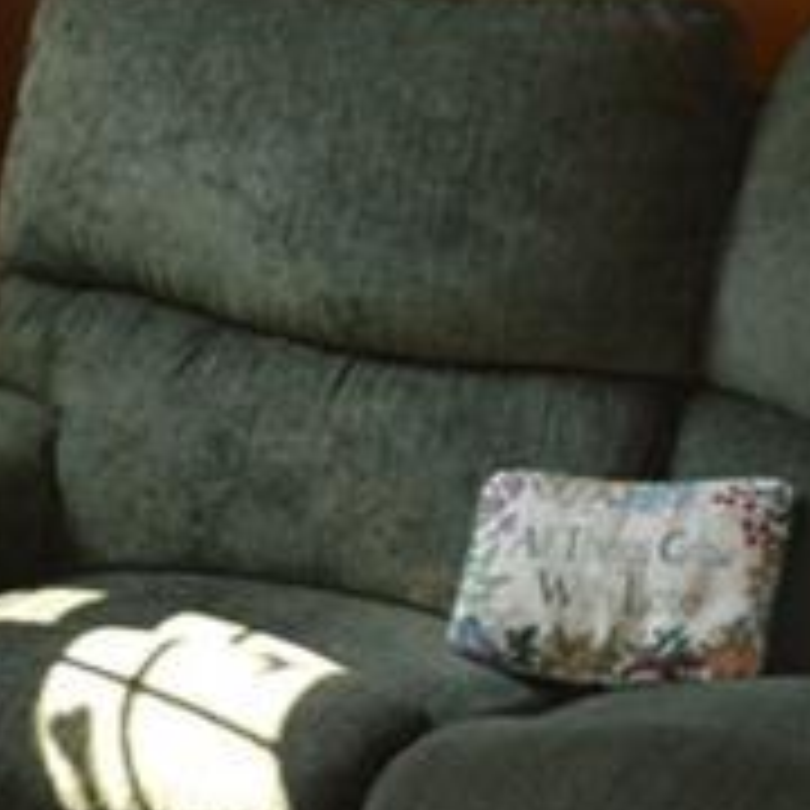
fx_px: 4606
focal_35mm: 174
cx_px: 828
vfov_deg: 9.9
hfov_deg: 10.0
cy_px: -225
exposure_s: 1/80
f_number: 4
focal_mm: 24
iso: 400
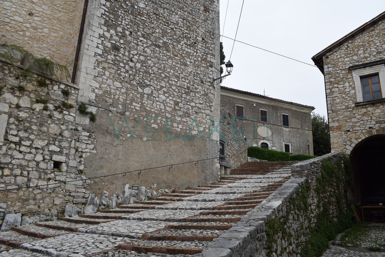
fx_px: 321
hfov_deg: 61.9
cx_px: 192
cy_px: 128
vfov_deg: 43.6
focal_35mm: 30
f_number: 9
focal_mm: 20
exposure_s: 1/320
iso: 200
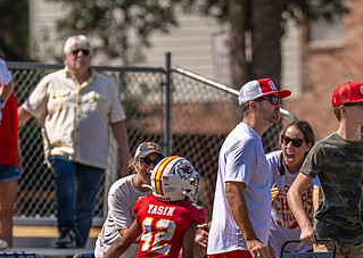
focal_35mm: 734
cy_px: 249
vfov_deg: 2.0
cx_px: 185
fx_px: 7558
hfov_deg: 2.8
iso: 100
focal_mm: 200
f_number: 2.8
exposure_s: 1/3200
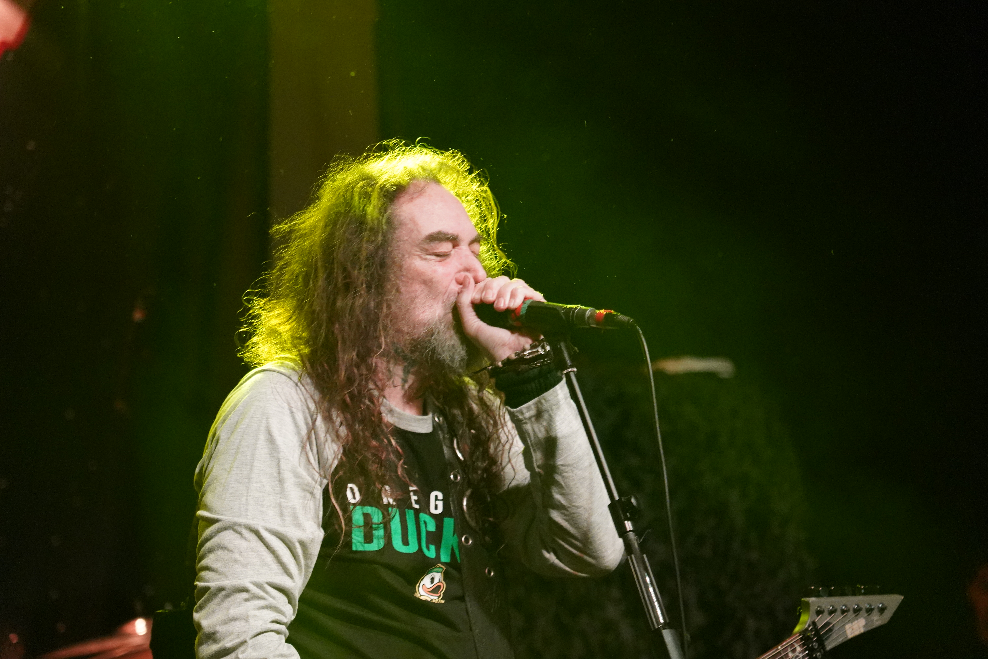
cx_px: 494
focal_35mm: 105
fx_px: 2881
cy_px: 330
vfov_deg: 13.0
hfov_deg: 19.5
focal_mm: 105
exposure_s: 1/125
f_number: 4
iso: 10000
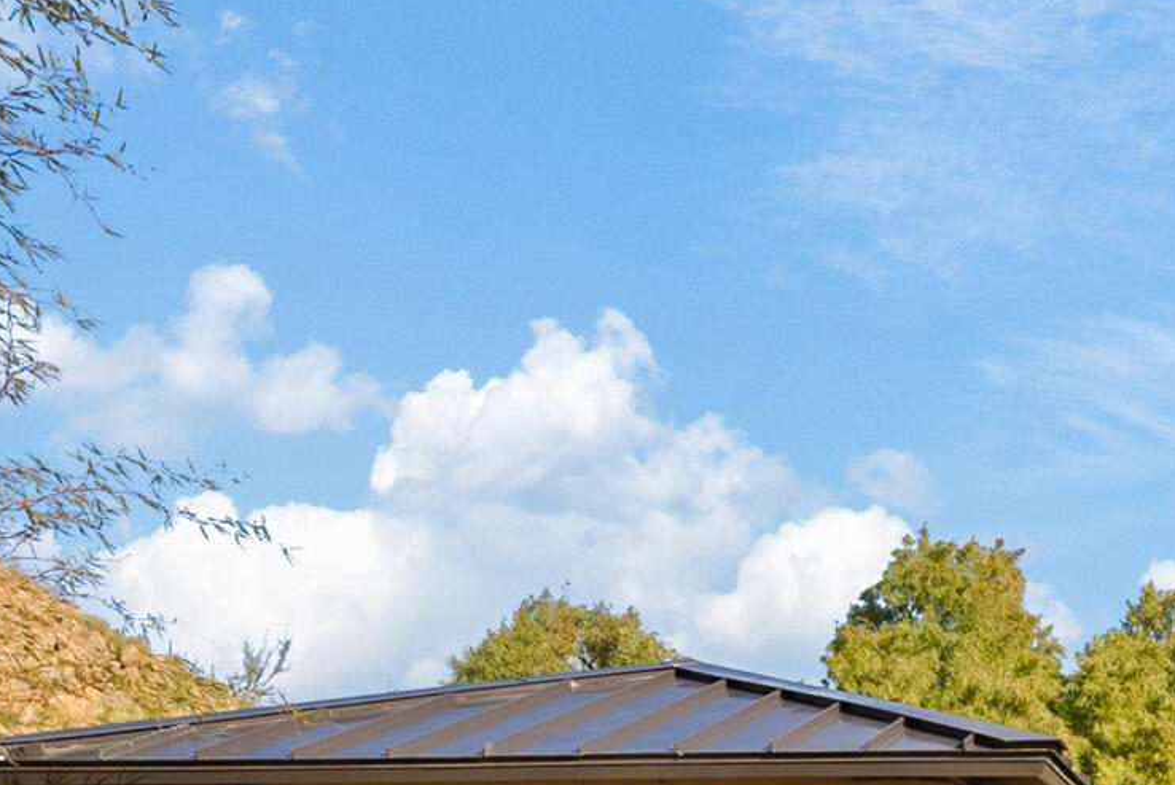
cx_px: 1457
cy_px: 1197
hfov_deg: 26.9
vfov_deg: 18.4
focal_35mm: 65
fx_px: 2123
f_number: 8
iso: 100
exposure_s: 1/30
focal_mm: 16
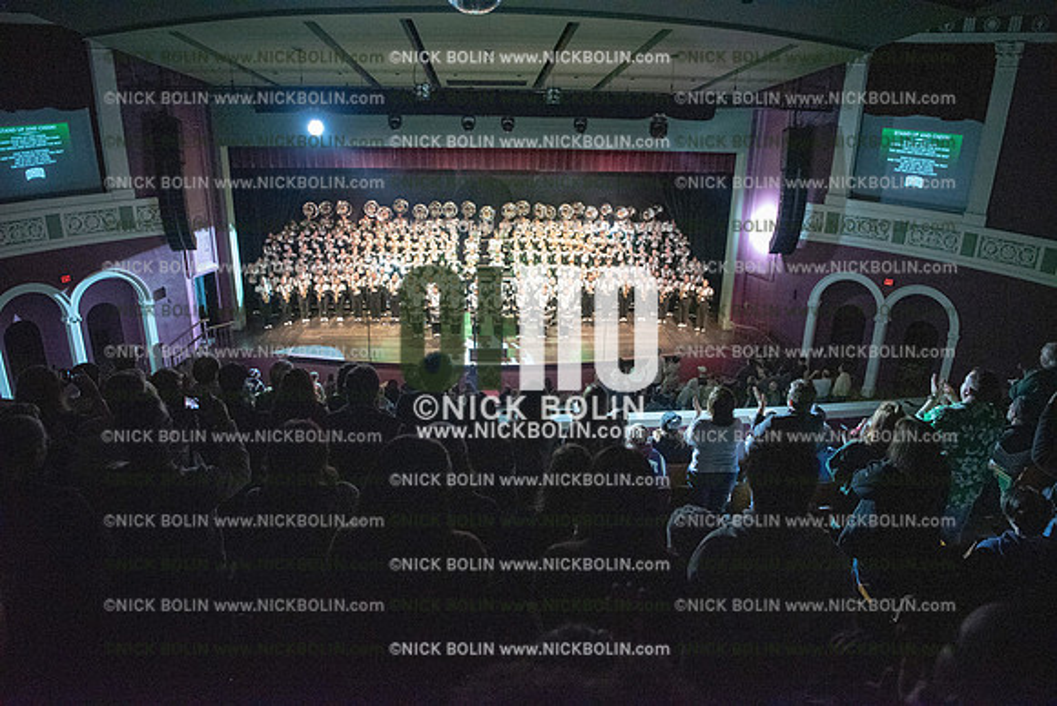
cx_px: 528
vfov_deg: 53.2
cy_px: 353
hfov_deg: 73.7
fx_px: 705
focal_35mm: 24
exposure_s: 1/800
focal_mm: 24
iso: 10000
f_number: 2.8
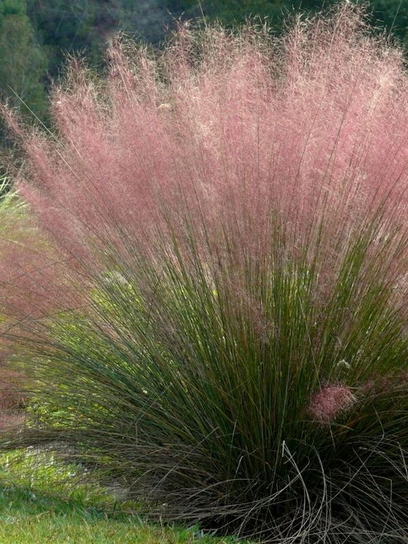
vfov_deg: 15.8
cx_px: 204
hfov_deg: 11.9
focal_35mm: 125
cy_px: 272
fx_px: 1964
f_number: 4
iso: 100
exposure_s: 1/160
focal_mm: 24.6
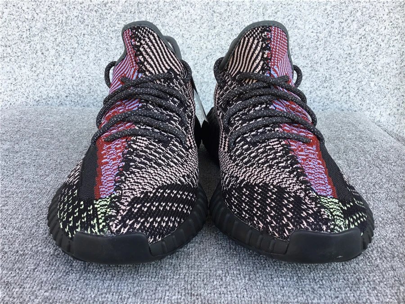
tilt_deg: -21.1
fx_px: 363
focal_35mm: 31
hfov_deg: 58.4
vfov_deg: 45.4
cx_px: 202
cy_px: 152
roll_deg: -0.5
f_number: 2.4
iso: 25
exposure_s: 1/100
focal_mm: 3.3
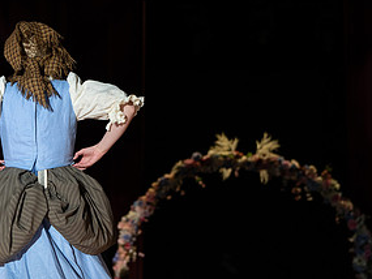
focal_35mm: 173
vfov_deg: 8.6
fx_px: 1860
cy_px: 195
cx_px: 39
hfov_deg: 11.4
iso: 800
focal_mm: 81
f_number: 3.5
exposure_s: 1/640
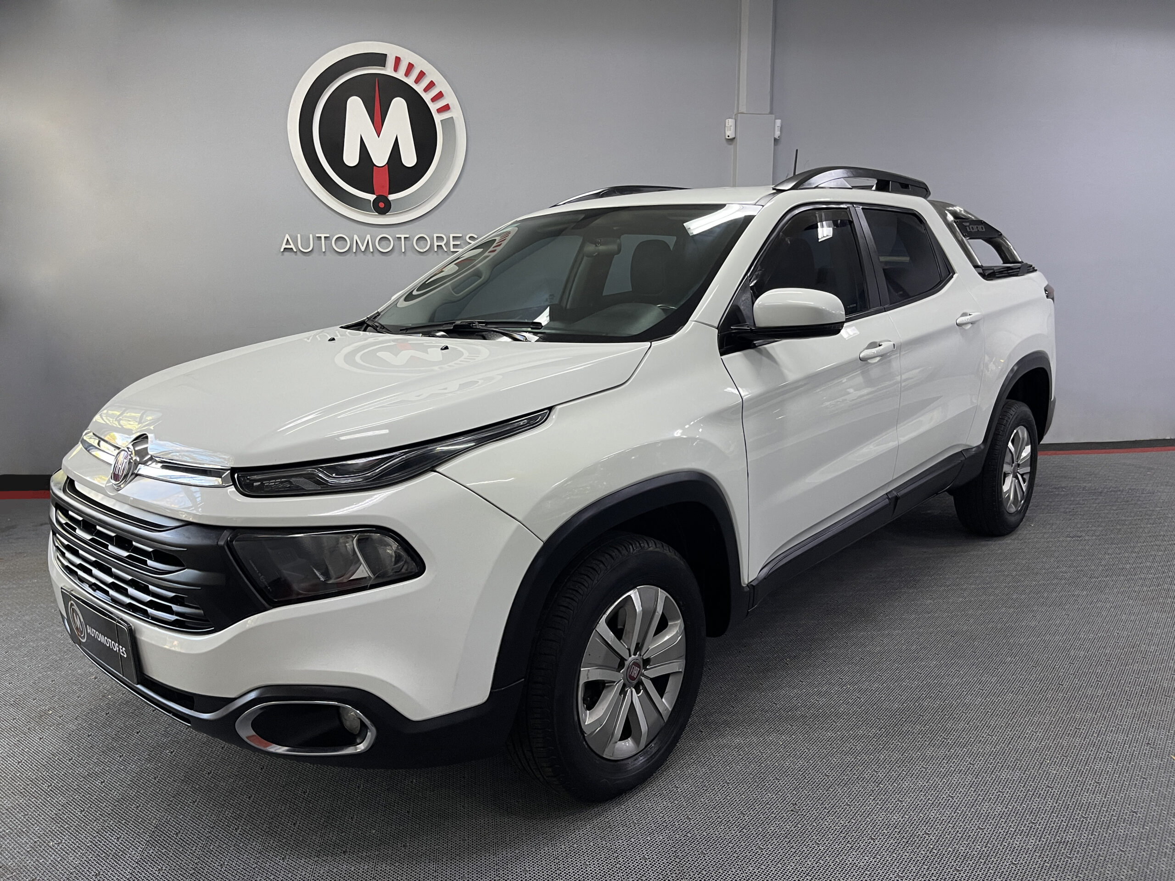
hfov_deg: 69.4
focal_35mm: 25
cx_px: 588
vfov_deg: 54.9
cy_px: 440
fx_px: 849
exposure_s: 1/60
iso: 160
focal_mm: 5.1
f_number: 1.6
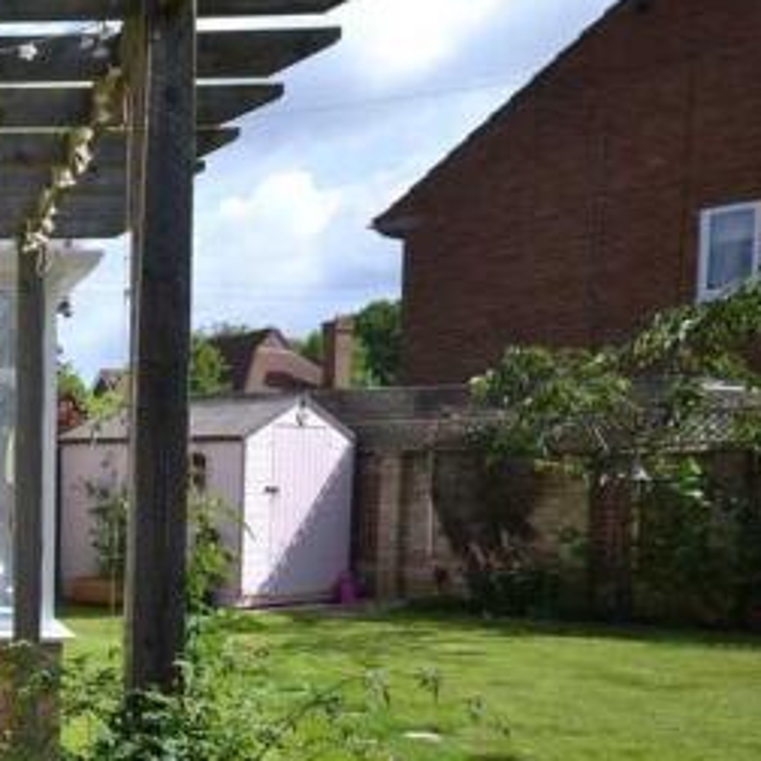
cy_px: 554
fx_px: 1318
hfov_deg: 27.3
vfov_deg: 31.7
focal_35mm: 53
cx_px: -214
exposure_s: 1/200
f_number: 7.1
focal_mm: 16
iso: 100
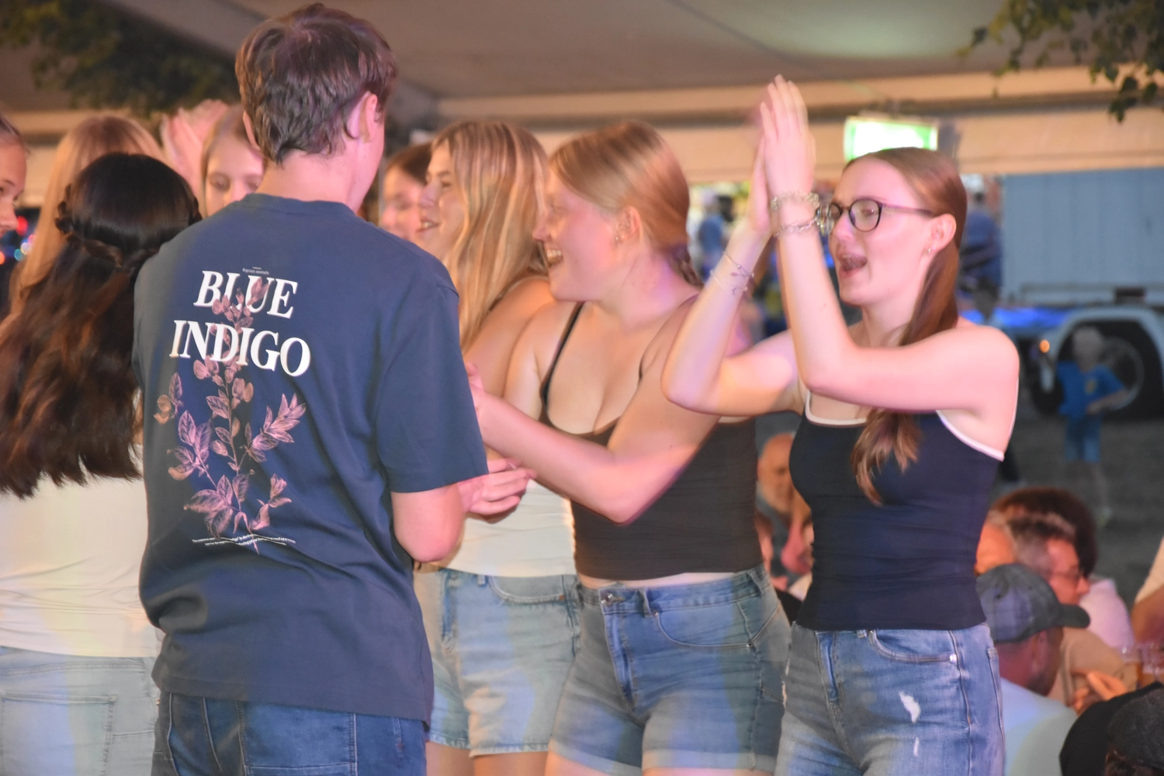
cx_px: 582
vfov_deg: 9.3
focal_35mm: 147
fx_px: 4753
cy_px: 388
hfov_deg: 14.0
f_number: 5.6
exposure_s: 1/60
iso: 3200
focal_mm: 98
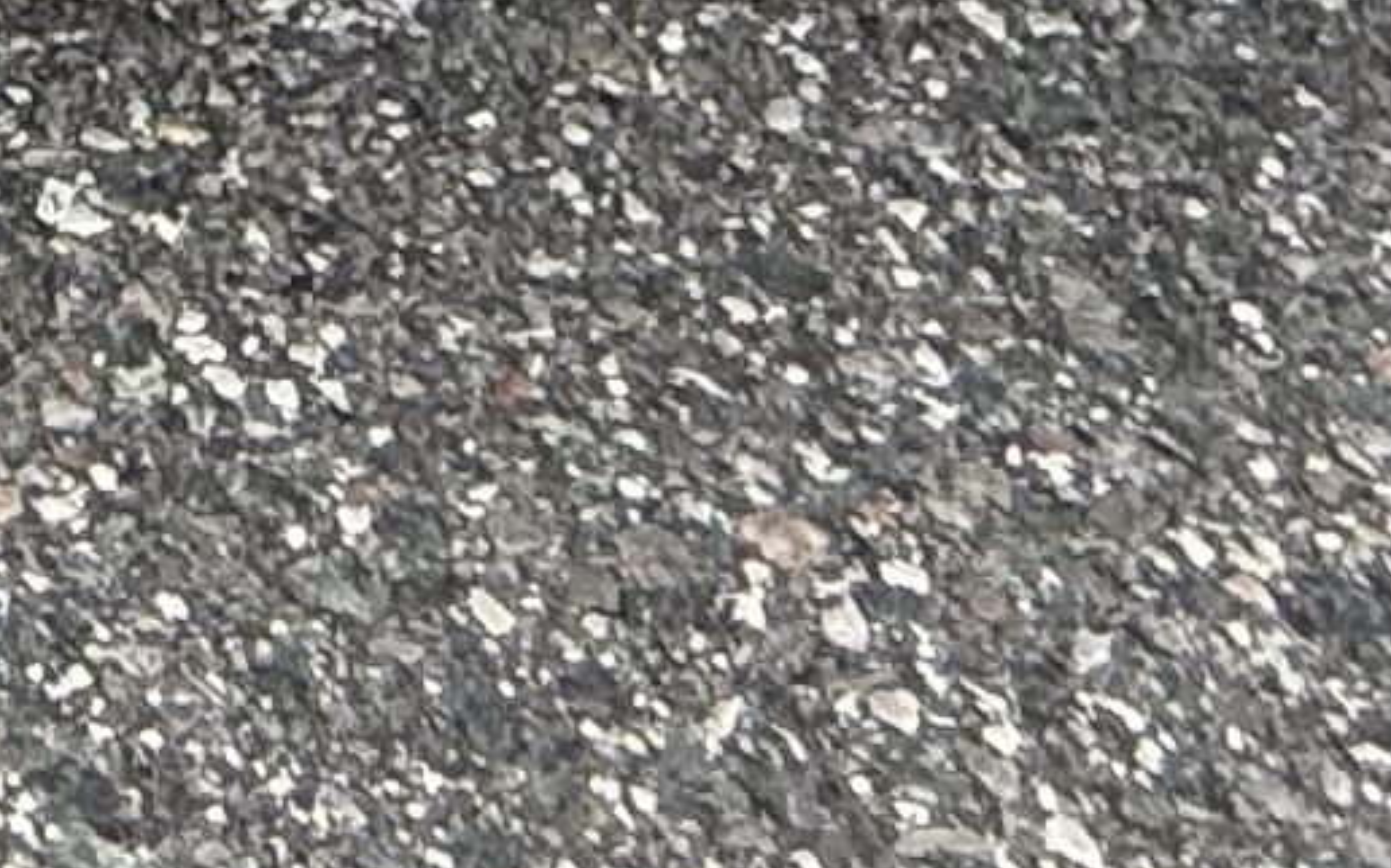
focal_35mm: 116
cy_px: -2658
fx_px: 4396
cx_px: -1628
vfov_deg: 7.6
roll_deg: +0.7
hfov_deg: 14.2
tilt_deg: -11.9
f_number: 2.2
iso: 64
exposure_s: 1/585
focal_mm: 2.22
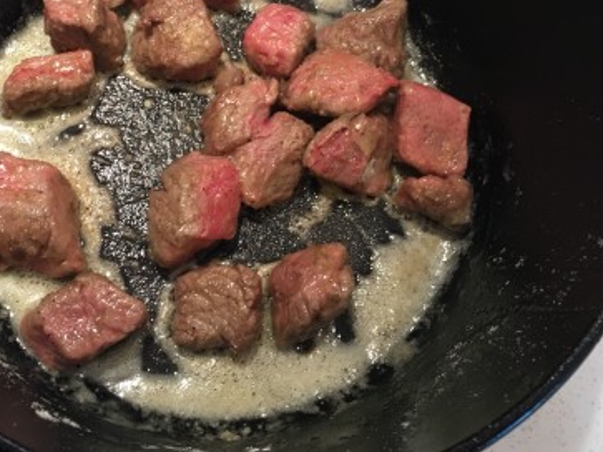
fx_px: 836
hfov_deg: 39.3
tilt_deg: -66.9
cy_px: 108
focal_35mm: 48
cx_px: 213
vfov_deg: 29.7
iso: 100
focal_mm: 4.15
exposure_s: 1/30
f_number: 2.2
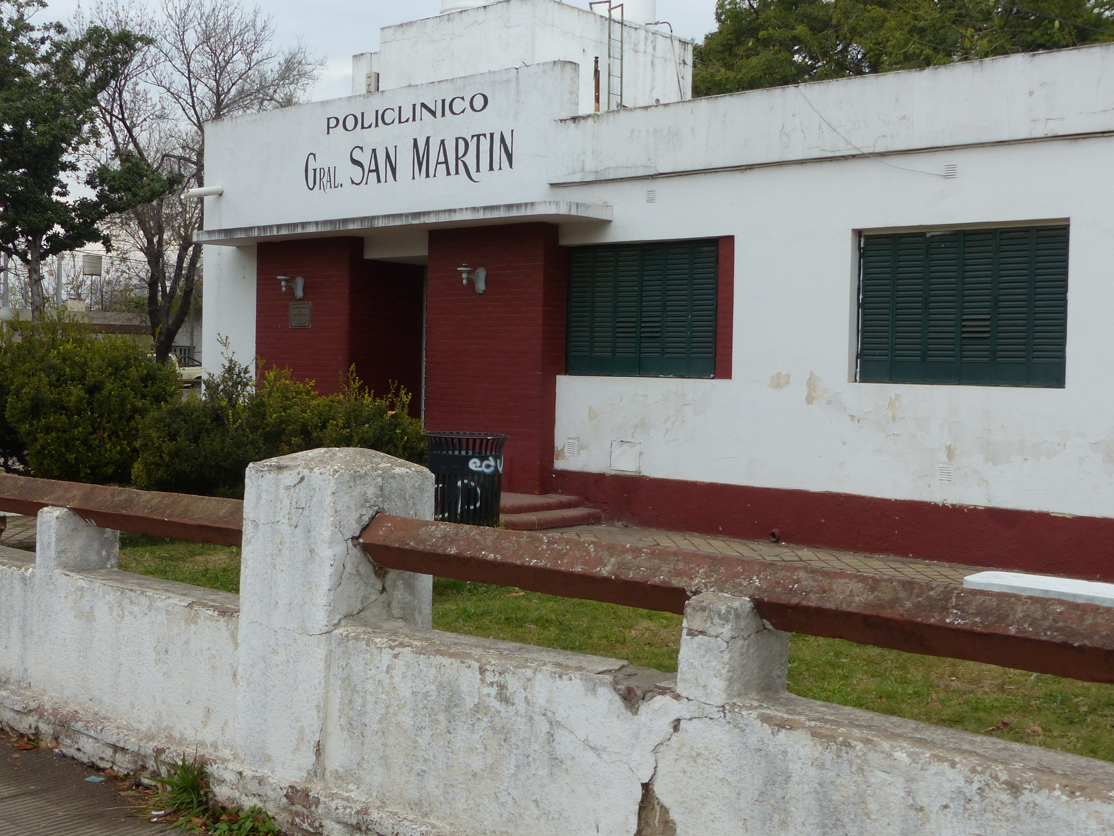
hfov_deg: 43.8
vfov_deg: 33.6
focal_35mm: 43
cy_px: 410
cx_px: 517
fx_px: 1384
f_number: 4
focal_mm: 5.9
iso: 100
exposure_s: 1/200
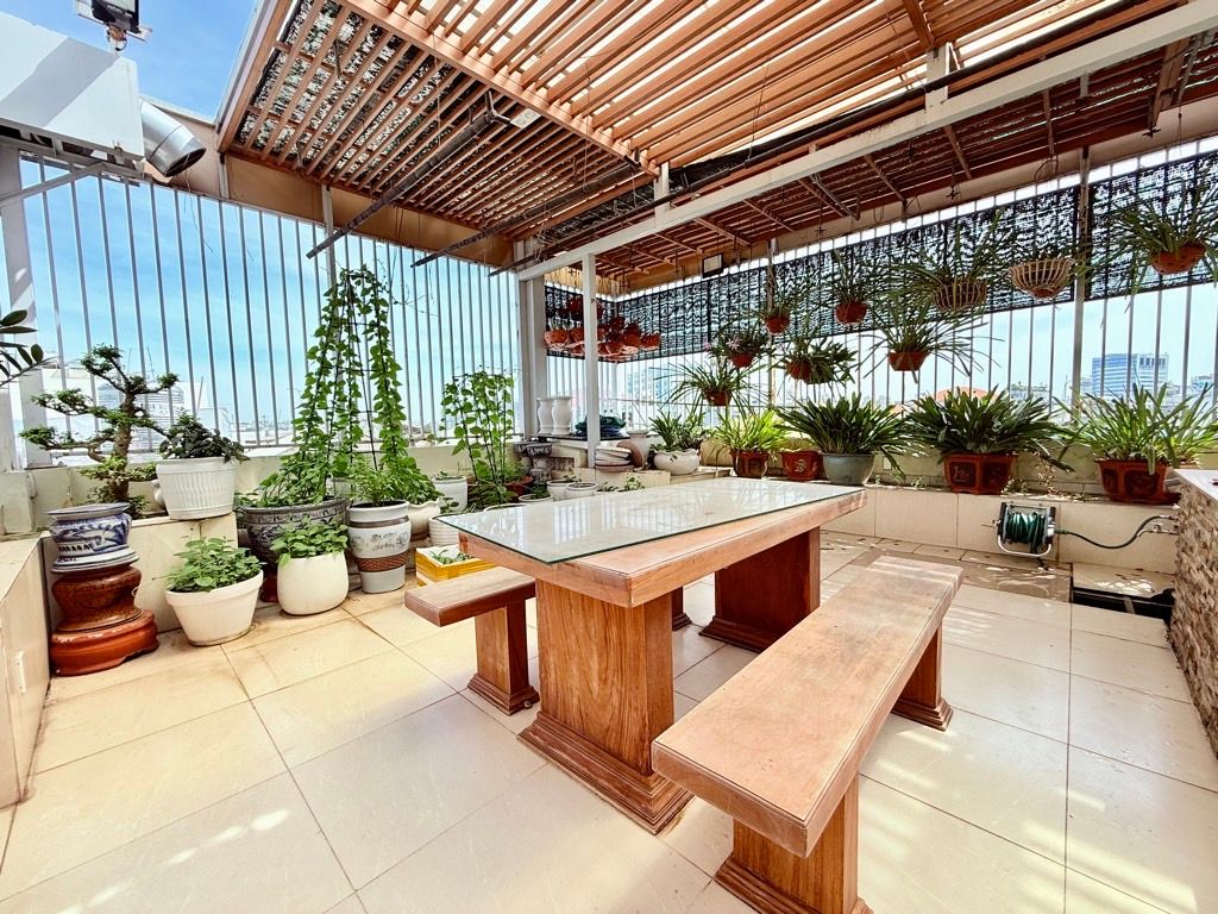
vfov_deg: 85.7
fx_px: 493
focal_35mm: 14
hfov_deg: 102.1
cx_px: 609
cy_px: 457
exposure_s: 1/726
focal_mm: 2.22
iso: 64
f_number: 2.2
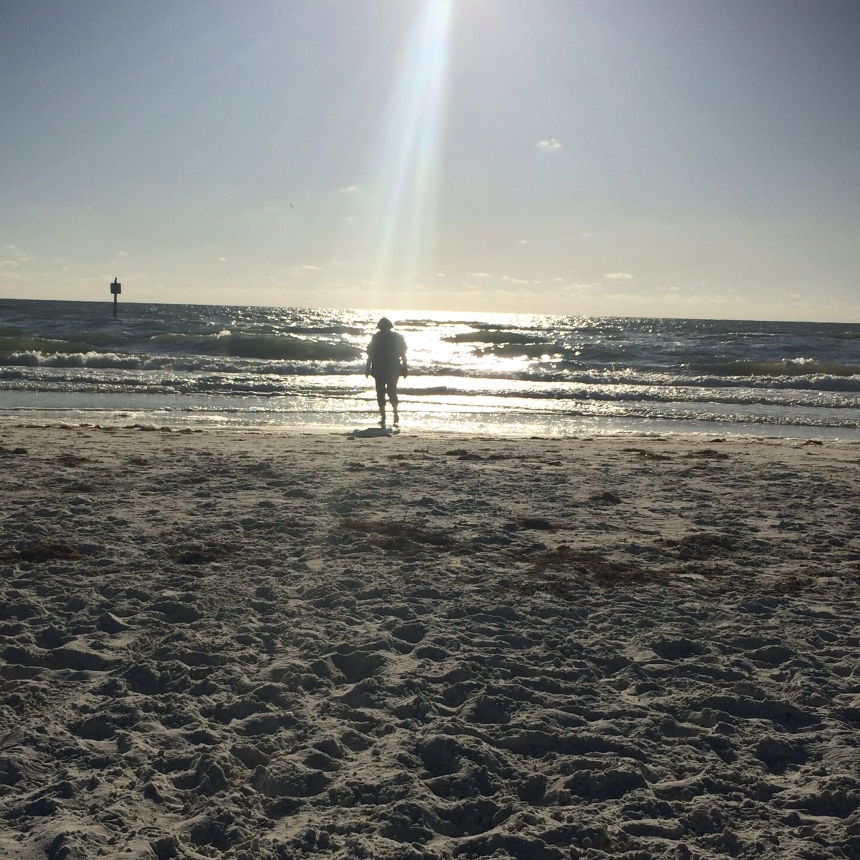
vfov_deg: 37.4
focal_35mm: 45
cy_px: 529
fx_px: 1265
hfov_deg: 37.5
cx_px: 375
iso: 40
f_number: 2.2
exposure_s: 1/13699
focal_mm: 4.15
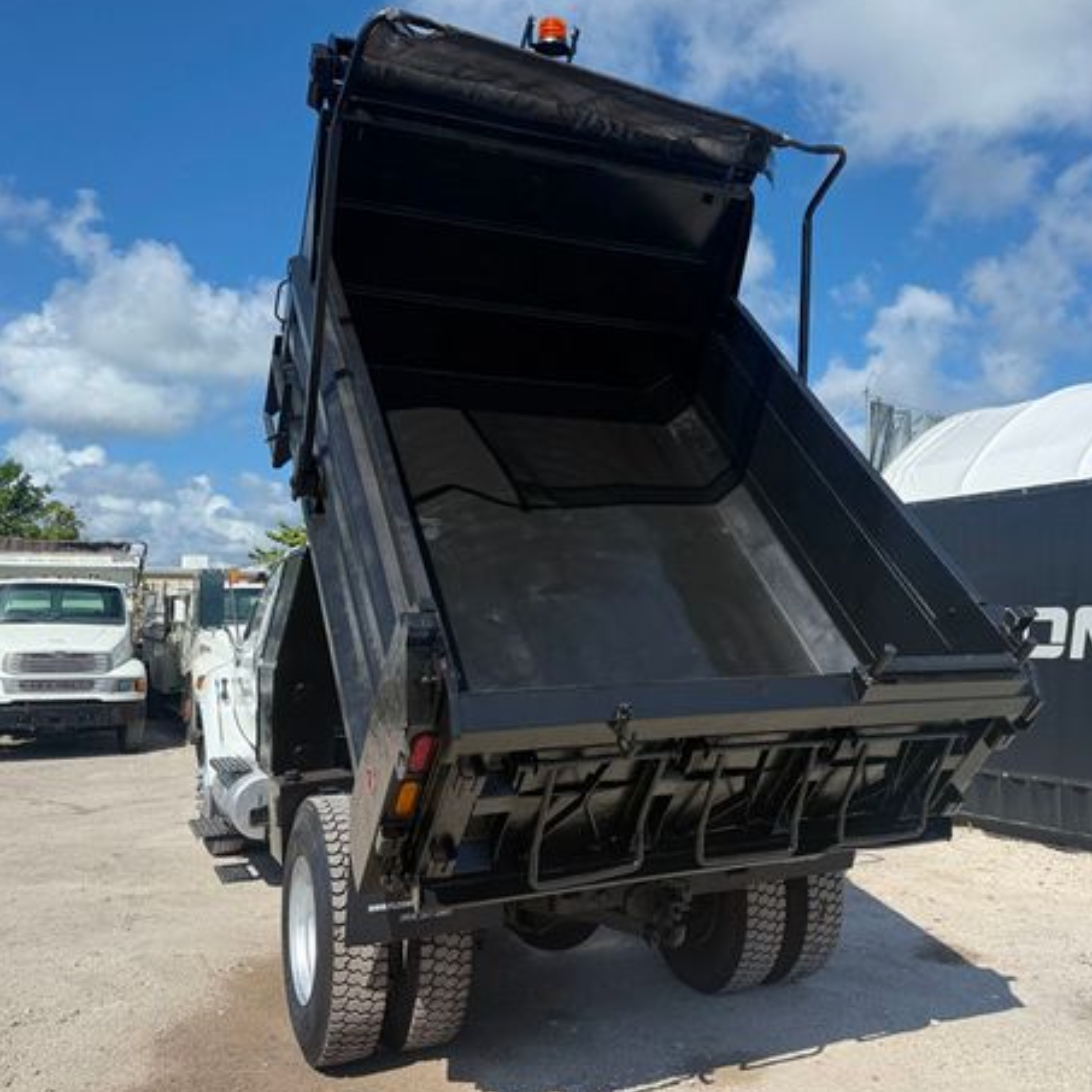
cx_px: 615
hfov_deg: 53.9
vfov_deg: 54.0
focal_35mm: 30
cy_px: 526
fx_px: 1071
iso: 80
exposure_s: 1/4975
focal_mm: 6.76
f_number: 1.78
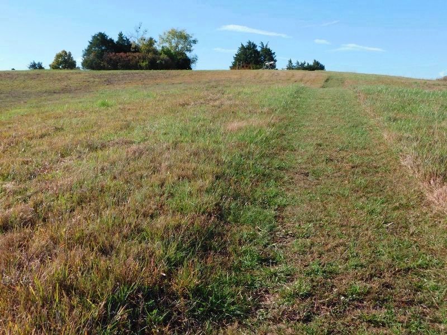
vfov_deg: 39.7
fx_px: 465
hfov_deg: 51.4
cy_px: 168
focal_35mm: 36
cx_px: 224
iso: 125
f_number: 3.5
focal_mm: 6.3
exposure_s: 1/1000
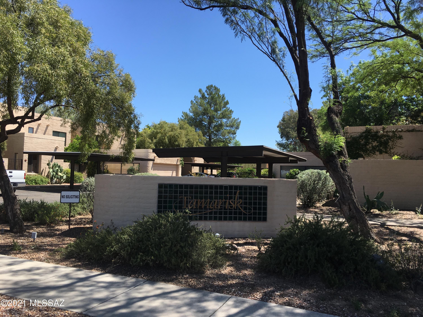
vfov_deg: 48.2
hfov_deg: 61.7
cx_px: 212
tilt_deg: +1.8
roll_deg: -1.1
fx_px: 354
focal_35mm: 29
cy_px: 158
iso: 25
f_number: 2.2
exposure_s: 1/1040
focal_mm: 4.15
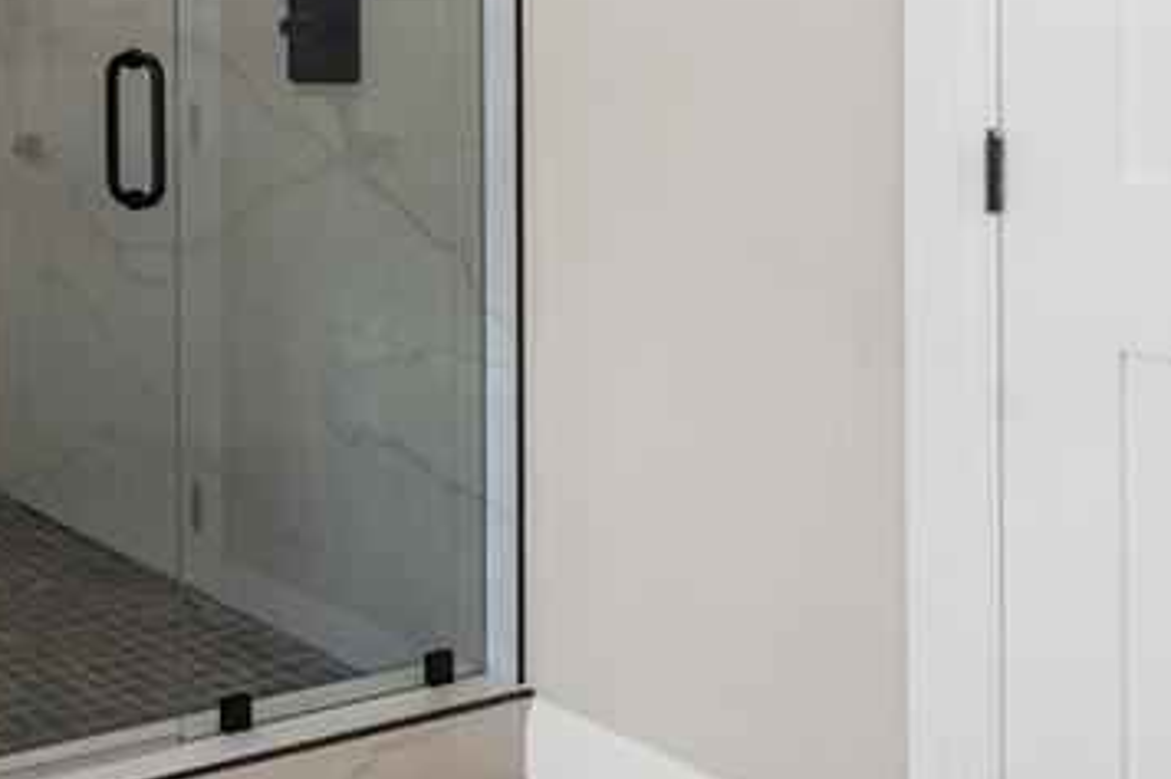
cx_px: -253
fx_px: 1496
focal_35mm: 46
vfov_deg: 28.1
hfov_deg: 34.0
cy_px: 69
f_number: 7.1
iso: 250
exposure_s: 1/13
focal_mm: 16
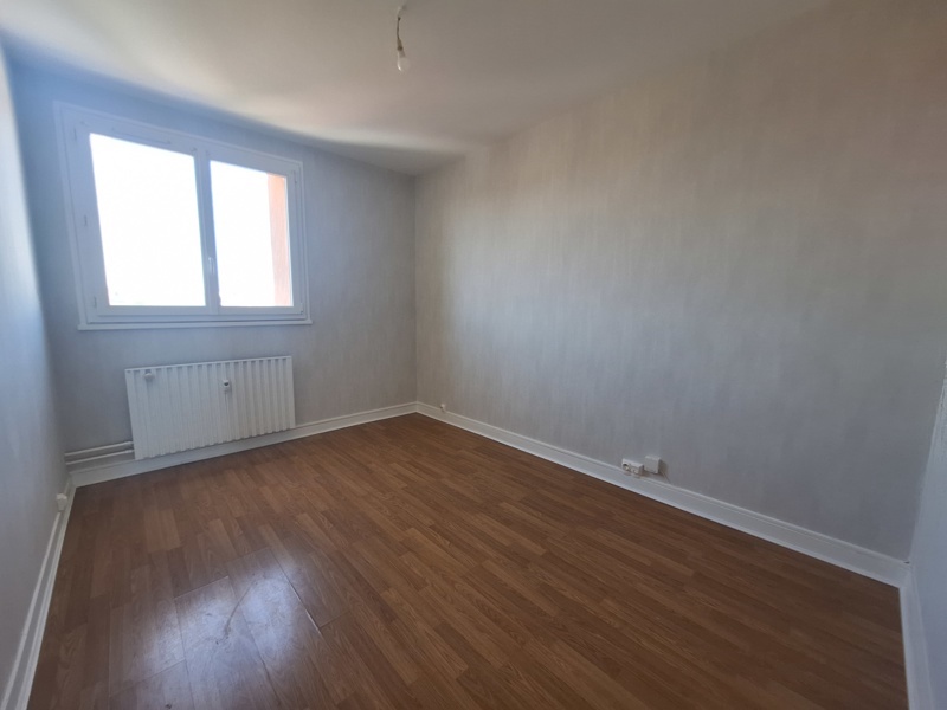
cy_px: 355
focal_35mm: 13
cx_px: 474
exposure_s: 1/100
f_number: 2.2
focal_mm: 1.74
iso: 64
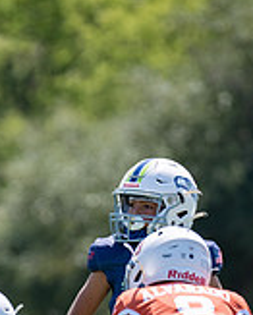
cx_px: -24
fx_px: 9166
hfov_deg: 1.6
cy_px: 413
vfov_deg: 2.0
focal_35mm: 982
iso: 100
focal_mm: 200
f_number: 3.2
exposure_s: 1/1250
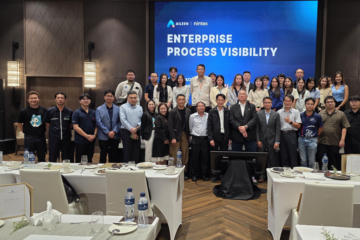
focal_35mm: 28
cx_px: 207
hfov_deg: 65.1
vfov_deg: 46.4
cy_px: 114
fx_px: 280
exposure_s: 1/53.1
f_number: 1.7
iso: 80
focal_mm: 6.3
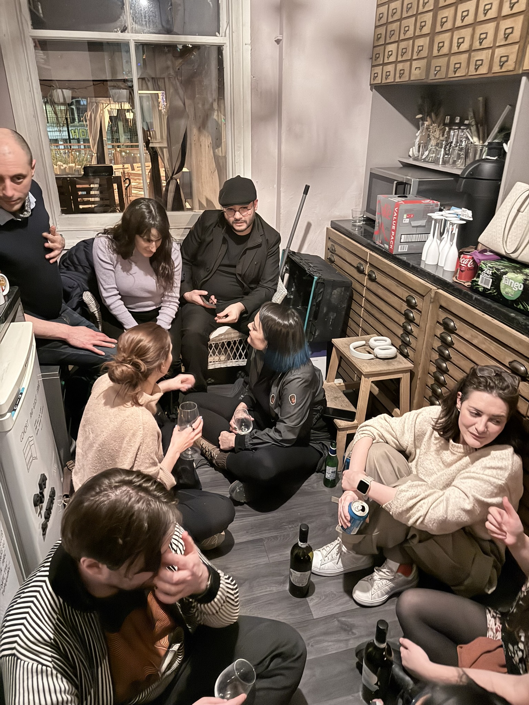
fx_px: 489
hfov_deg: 56.8
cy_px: 352
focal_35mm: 24
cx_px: 264
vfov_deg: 71.6
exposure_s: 1/17
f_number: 1.78
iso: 1600
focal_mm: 6.76
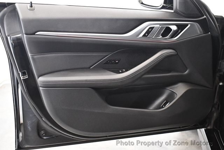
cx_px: 112
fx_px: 286
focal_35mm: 46
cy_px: 75
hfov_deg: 42.7
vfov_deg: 29.3
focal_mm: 23
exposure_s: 1/60
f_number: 3.8
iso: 3200
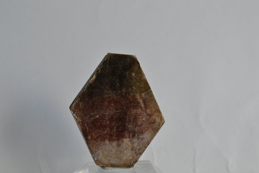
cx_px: 130
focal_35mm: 60
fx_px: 432
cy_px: 86
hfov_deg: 33.4
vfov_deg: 22.6
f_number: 8
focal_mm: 40
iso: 400
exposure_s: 1/60
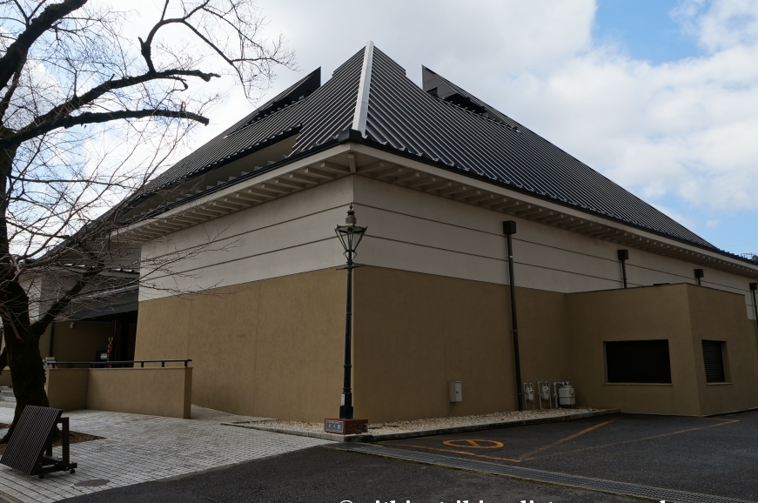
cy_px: 245
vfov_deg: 42.2
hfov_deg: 60.3
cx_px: 363
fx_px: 652
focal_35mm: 31
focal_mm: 18
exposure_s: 1/400
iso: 200
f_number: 6.3
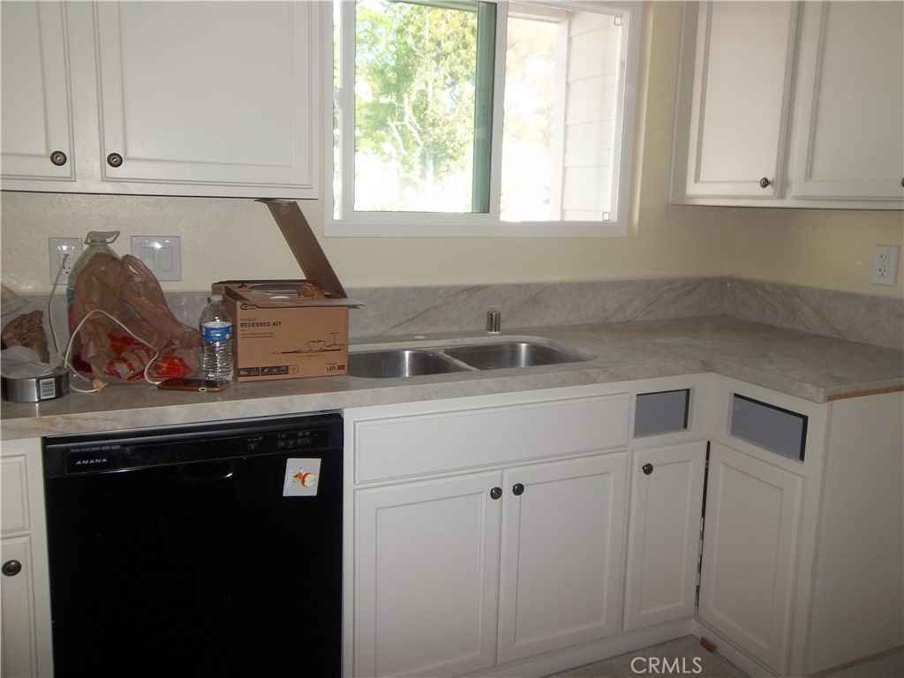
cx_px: 452
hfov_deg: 63.4
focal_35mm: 28
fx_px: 731
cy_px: 339
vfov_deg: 49.7
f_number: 3.5
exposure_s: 1/30
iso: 64
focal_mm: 5.05
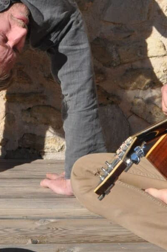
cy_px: -34
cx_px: 76
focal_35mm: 118
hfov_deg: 11.6
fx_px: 824
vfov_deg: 16.8
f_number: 16
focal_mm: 22
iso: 1250
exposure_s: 1/1000
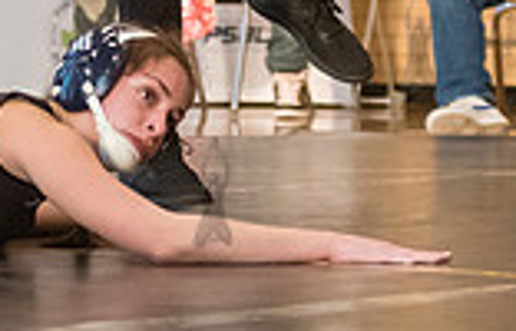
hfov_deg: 6.1
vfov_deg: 3.9
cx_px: -118
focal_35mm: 340
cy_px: 116
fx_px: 4816
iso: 5000
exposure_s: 1/400
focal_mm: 80
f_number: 3.5
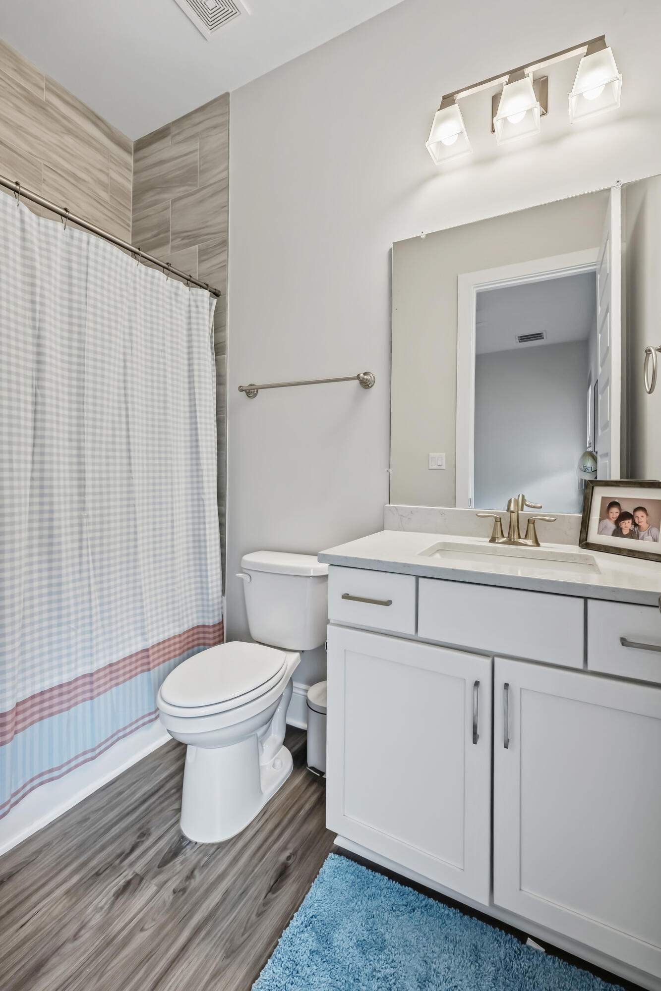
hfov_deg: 81.2
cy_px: 496
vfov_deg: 104.3
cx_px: 330
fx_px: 386
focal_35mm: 14
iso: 250
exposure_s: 1/20
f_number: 9
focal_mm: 14
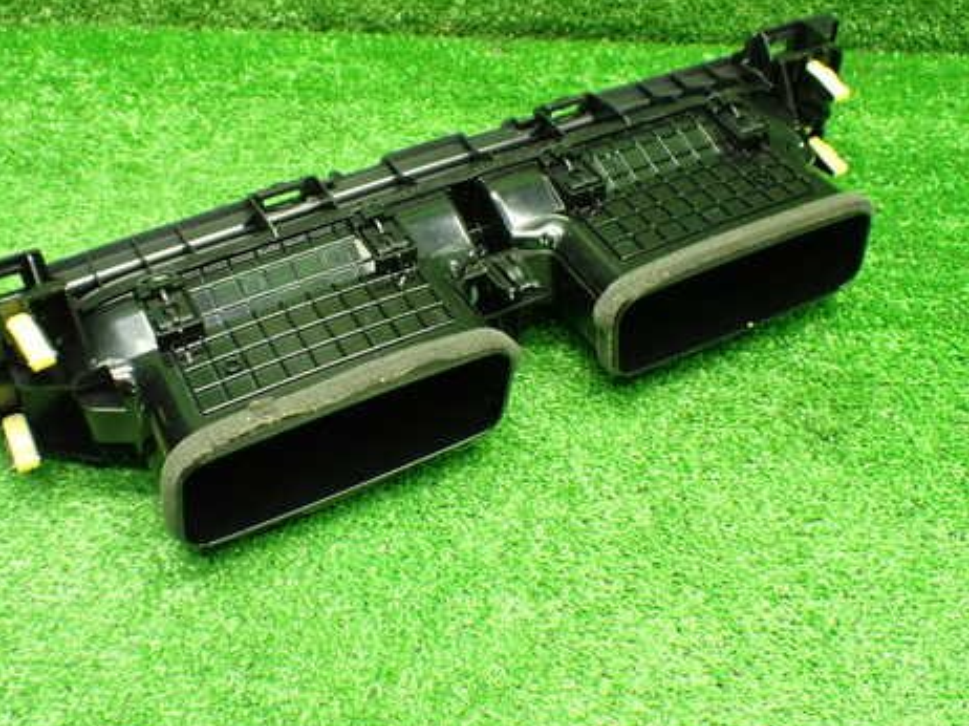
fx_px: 1091
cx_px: 426
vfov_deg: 36.7
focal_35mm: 39
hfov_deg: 47.8
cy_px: 319
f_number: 2.3
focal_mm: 5.4
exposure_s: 1/50
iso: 800
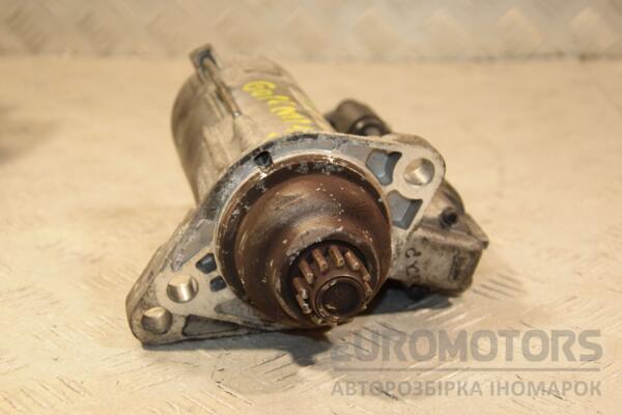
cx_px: 311
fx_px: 1244
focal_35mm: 72
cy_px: 208
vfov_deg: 18.9
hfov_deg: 28.1
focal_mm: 48
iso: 800
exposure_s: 1/200
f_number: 5.6
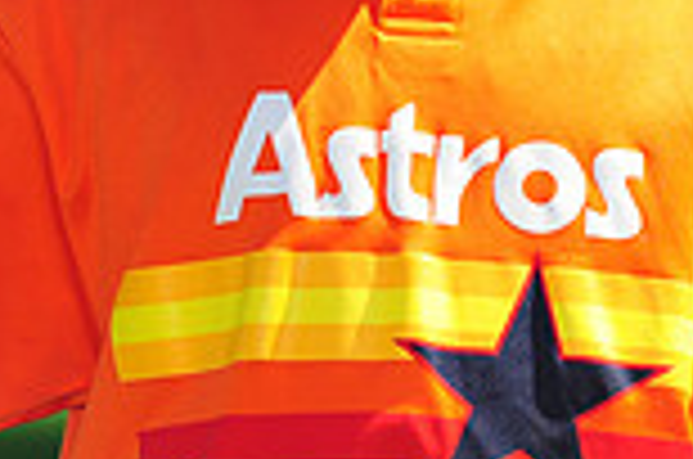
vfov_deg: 2.3
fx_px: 11219
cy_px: -234
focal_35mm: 584
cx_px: 432
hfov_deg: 3.5
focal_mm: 155
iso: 200
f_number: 4.5
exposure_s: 1/1250
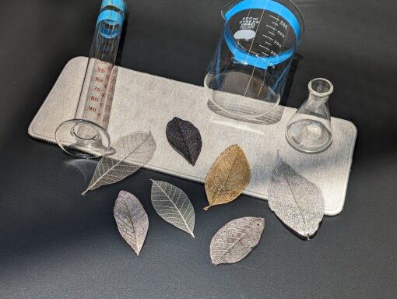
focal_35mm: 49
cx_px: 198
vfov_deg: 29.7
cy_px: 150
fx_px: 563
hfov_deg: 38.9
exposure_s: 1/513
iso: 19
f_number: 1.68
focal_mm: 6.9
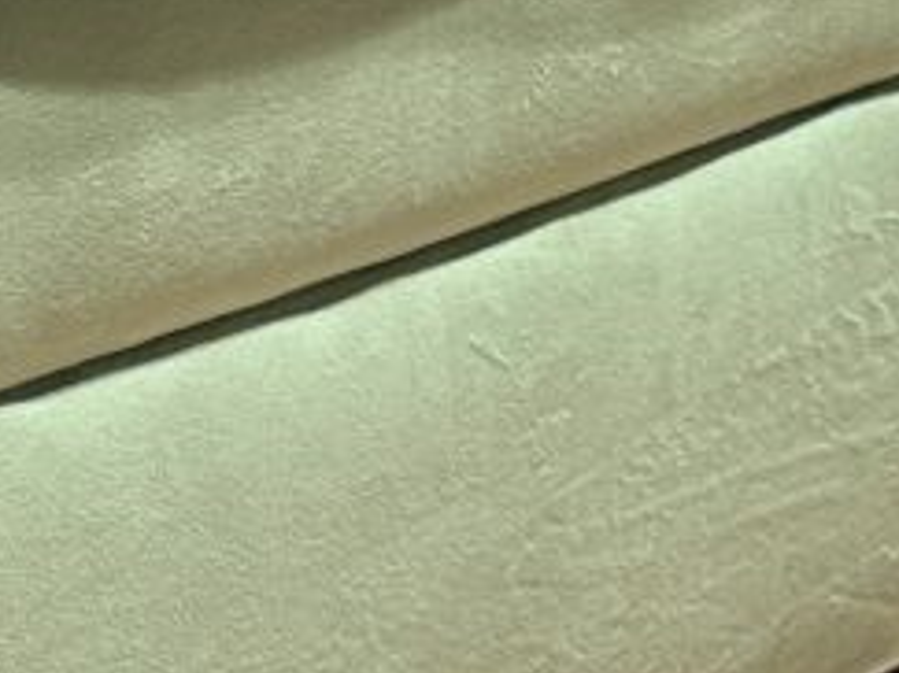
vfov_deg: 9.2
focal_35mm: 148
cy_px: -845
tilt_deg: -8.8
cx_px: -573
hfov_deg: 12.5
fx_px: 3842
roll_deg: -0.9
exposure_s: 1/77
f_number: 1.78
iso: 250
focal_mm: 6.86
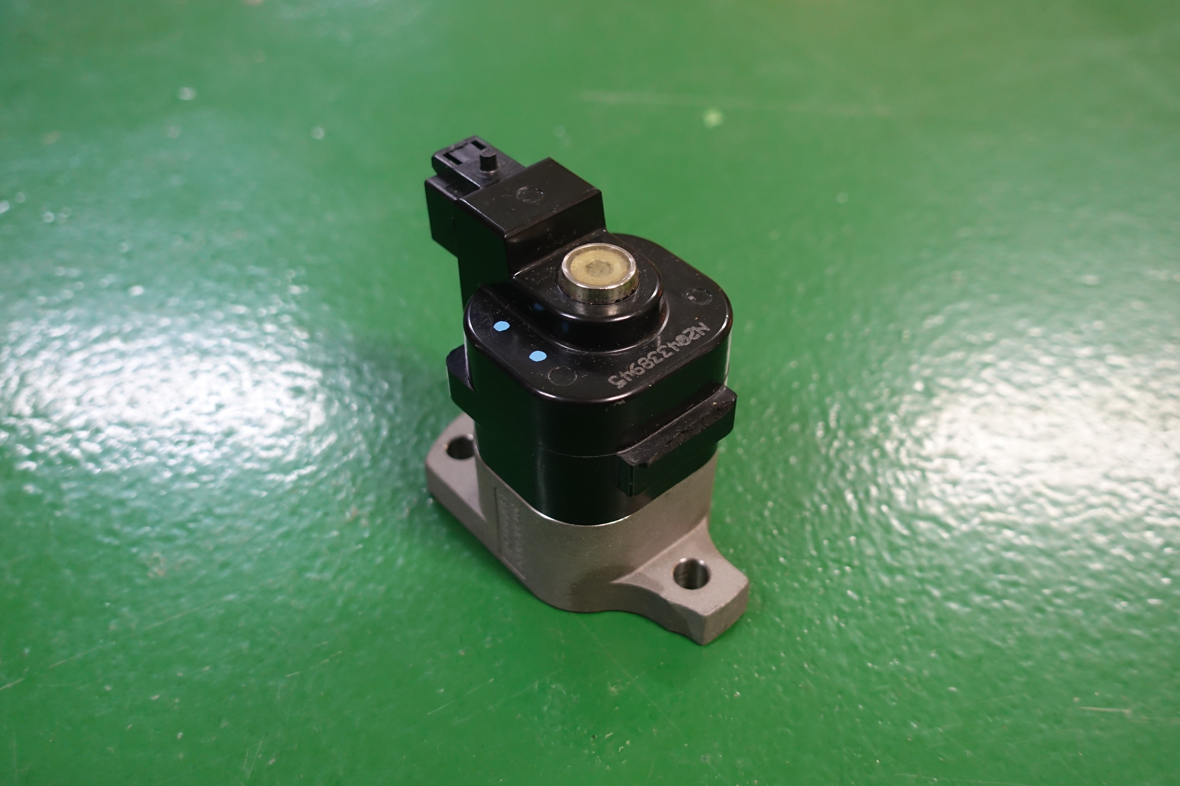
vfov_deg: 37.9
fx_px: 1147
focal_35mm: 35
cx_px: 590
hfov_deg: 54.4
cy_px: 393
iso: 800
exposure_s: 1/20
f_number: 2.8
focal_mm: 12.81
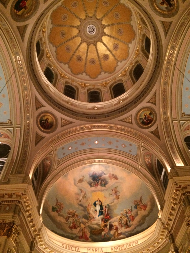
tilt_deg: +51.2
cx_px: 95
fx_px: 212
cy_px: 126
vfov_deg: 61.7
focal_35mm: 29
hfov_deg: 48.2
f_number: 2.2
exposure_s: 1/15
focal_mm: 4.15
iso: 400
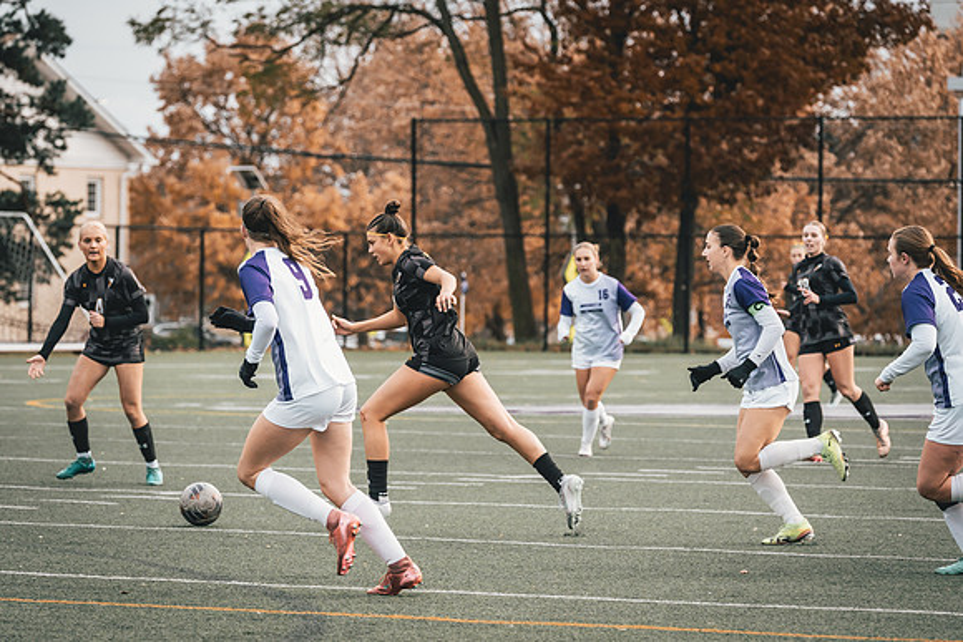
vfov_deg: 6.0
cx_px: 438
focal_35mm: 229
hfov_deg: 9.0
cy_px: 378
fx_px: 6137
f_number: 6.3
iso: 800
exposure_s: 1/800
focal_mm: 195
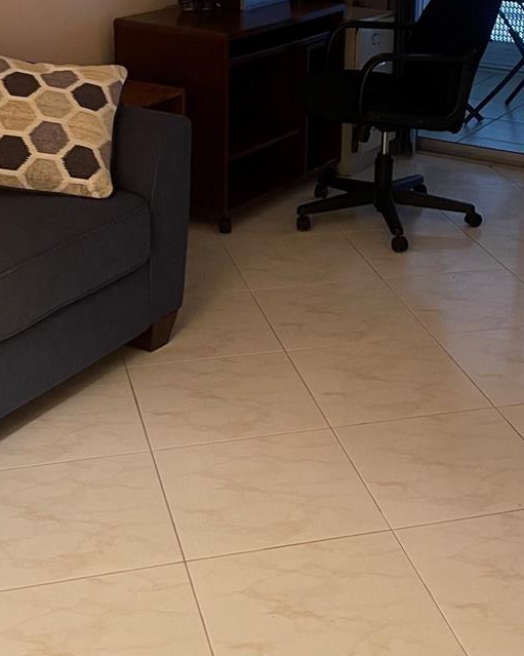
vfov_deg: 29.9
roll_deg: -1.6
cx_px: 331
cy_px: 92
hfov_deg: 24.9
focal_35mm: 61
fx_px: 1183
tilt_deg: -13.9
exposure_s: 1/40
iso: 400
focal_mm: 5.1
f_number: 1.6
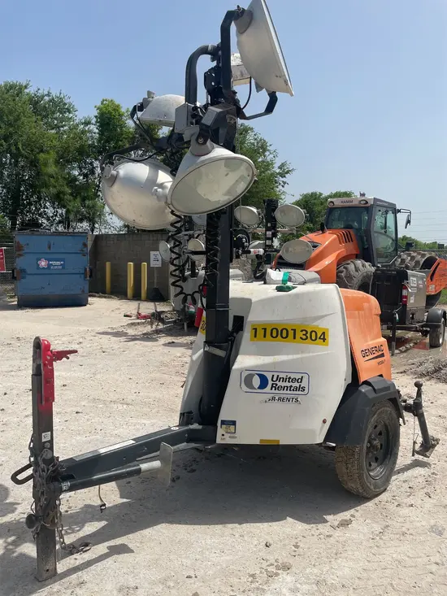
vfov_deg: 67.3
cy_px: 298
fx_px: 448
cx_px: 224
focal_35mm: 26
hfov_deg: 53.1
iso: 32
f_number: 1.6
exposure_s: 1/5291
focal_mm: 4.2
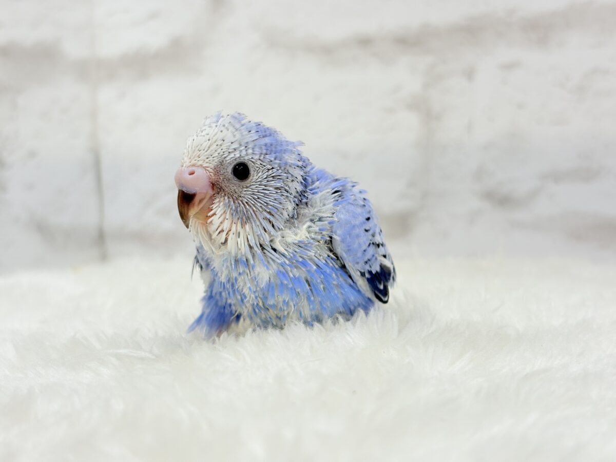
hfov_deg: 36.8
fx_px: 925
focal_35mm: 52
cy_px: 231
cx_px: 308
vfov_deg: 28.0
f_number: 1.6
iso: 50
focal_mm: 5.96
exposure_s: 1/100
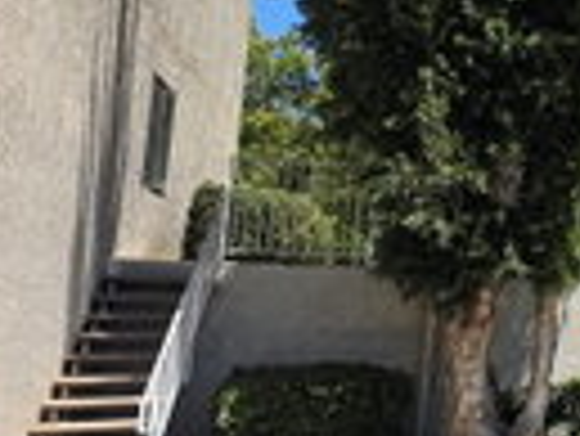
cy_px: 58
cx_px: 874
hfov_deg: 21.4
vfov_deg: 19.1
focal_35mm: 76
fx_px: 1275
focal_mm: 6.3
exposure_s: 1/4766
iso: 80
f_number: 1.7
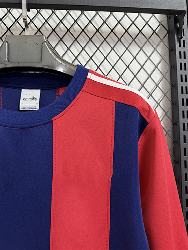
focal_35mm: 24
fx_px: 174
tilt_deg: +4.0
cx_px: 94
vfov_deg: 71.6
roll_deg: -0.2
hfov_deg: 56.9
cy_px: 125
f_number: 1.78
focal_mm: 6.76
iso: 500
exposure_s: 1/60
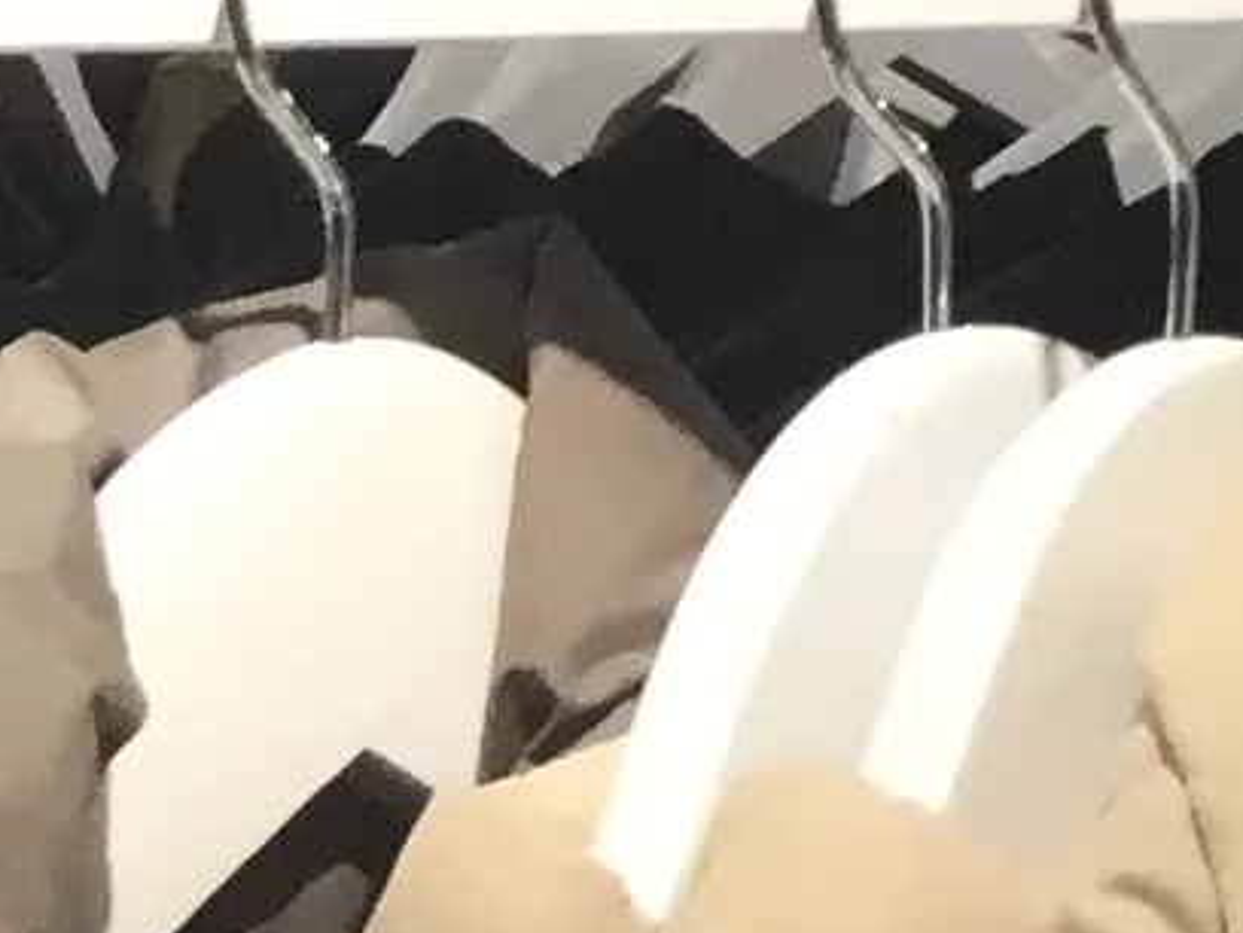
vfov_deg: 6.1
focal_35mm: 232
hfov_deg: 6.8
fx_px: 8331
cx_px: 4871
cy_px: -1424
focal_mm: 4.15
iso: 40
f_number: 2.2
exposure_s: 1/33
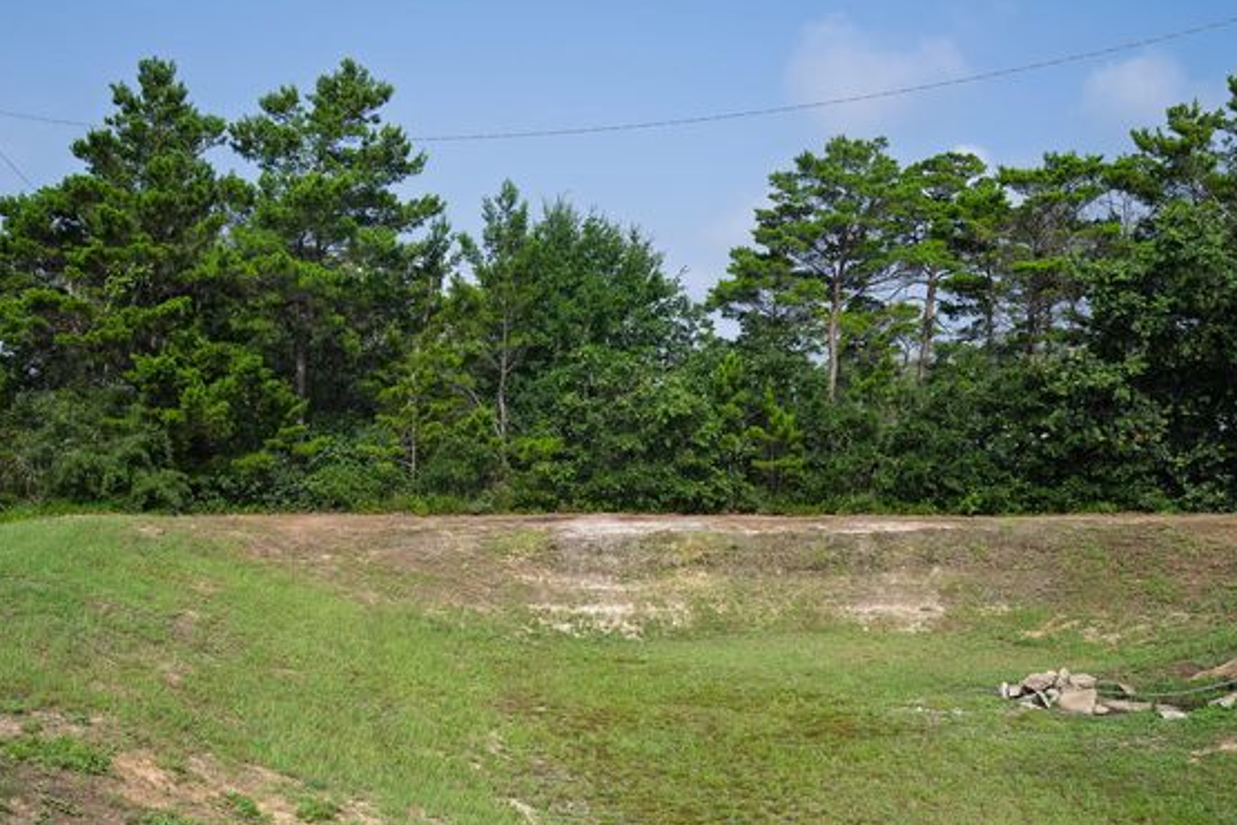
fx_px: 1546
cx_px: 548
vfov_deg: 29.8
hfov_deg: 43.5
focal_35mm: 45
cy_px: 365
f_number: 6.3
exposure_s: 1/320
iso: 100
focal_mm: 39
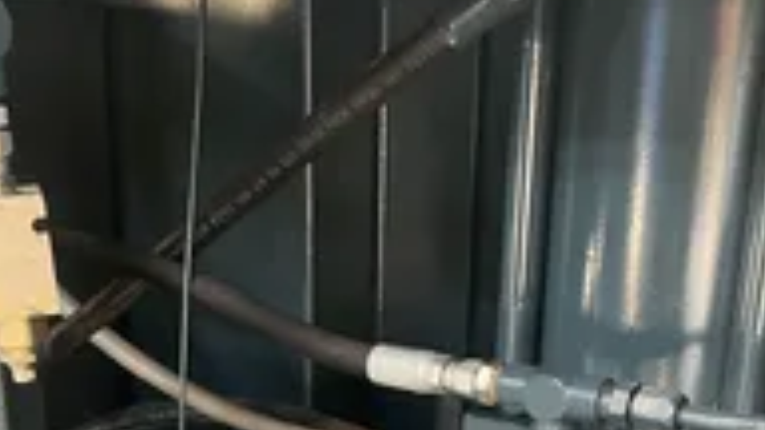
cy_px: 494
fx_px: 1197
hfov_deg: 35.4
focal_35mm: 59
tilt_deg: -22.6
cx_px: 323
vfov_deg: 19.4
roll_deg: -0.7
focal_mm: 5.7
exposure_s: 1/43
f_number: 1.5
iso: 500
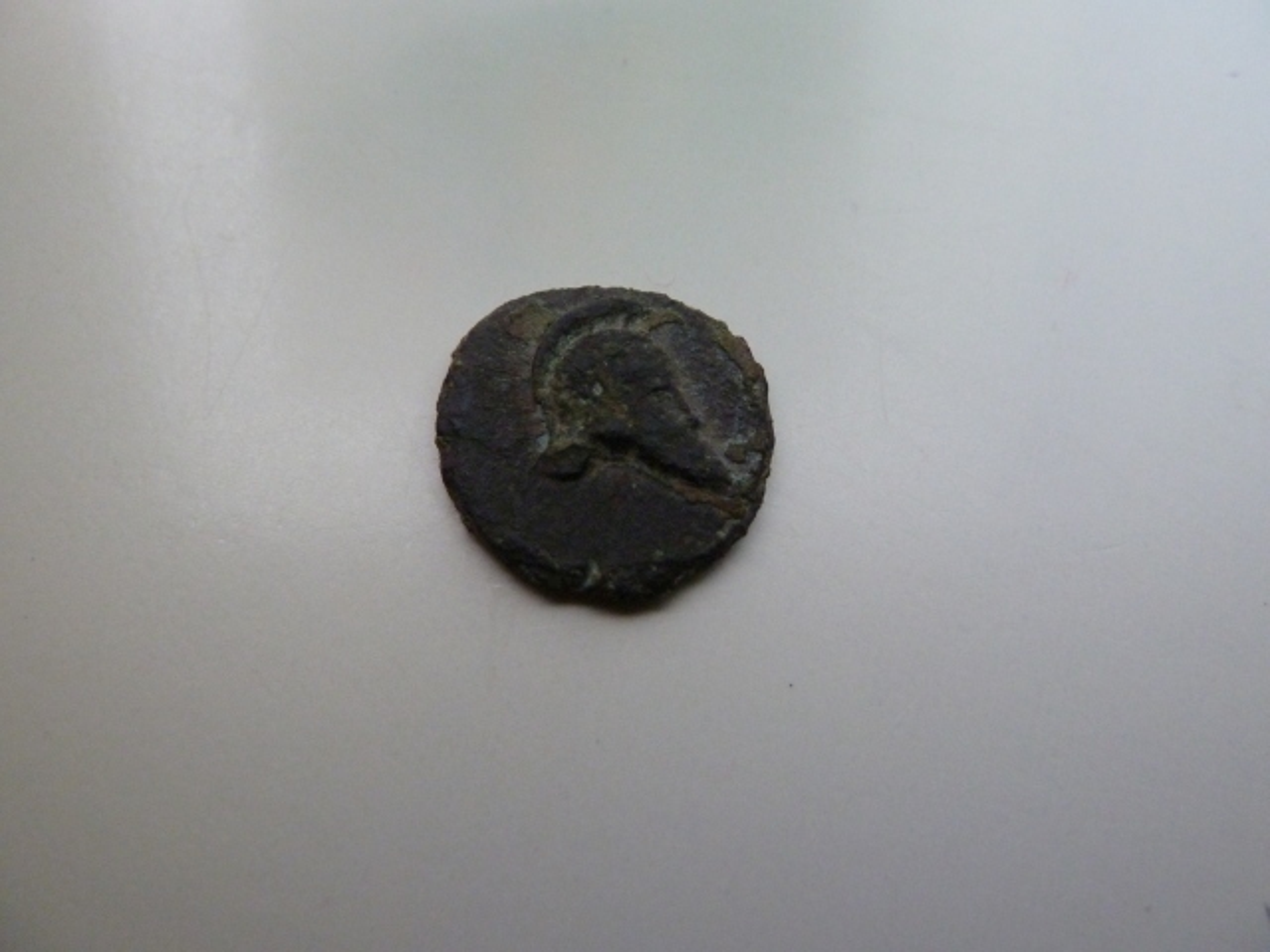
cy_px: 476
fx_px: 917
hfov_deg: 69.4
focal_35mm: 25
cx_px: 635
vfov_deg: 54.9
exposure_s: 1/8
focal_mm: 4.1
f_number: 3.3
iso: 400
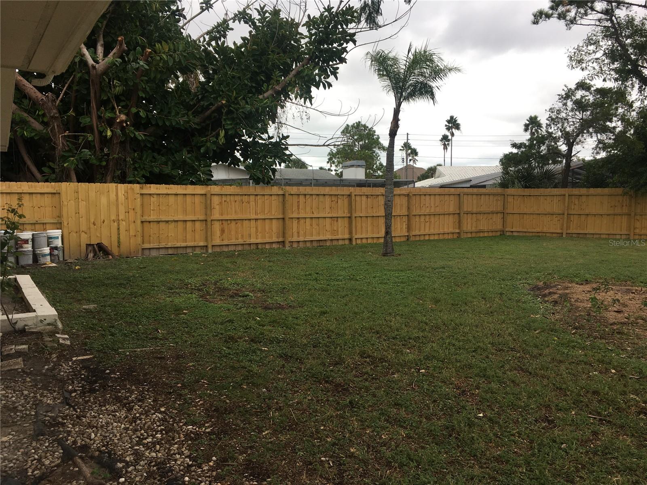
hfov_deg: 61.7
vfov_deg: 48.2
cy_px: 242
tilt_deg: -4.2
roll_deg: +0.4
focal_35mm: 29
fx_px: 542
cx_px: 324
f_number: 2.2
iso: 25
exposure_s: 1/411
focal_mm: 4.15
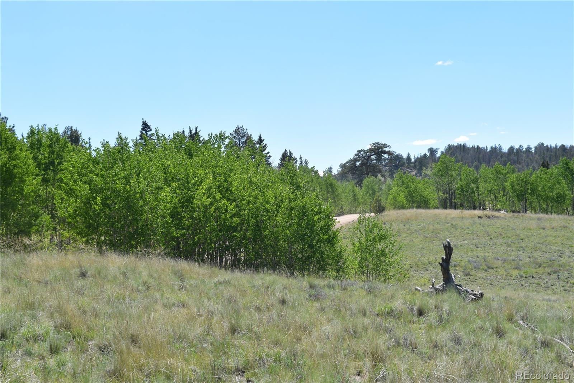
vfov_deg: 22.6
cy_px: 192
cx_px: 287
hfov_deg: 33.4
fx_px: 956
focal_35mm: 60
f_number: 9
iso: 200
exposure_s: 1/320
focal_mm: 40
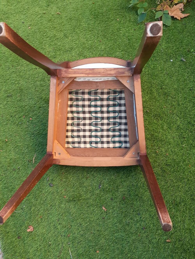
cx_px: 98
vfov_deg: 65.3
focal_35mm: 27
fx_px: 203
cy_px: 130
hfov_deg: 51.4
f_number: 1.9
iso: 50
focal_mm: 3.6
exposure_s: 1/100
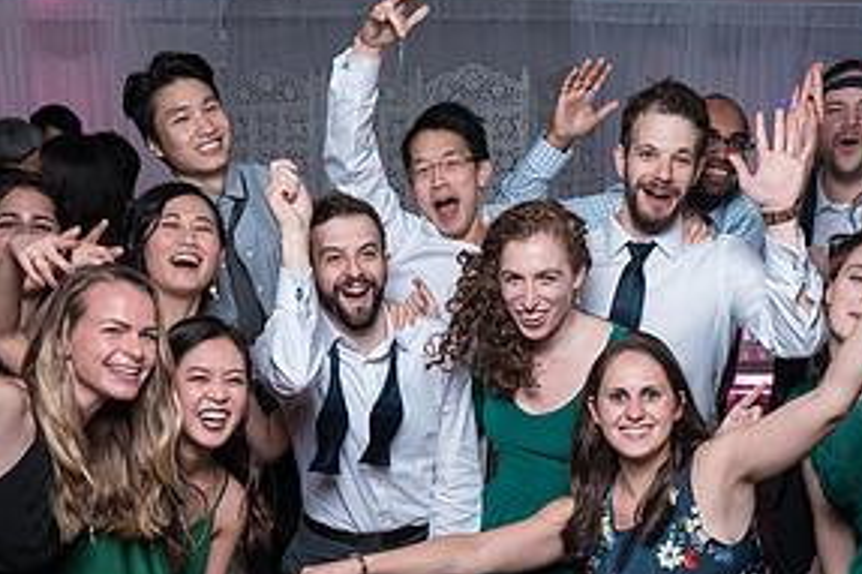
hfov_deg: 36.9
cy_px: 471
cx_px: 422
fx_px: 1292
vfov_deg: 24.6
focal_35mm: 54
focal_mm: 24
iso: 2000
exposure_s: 1/200
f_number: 5.6
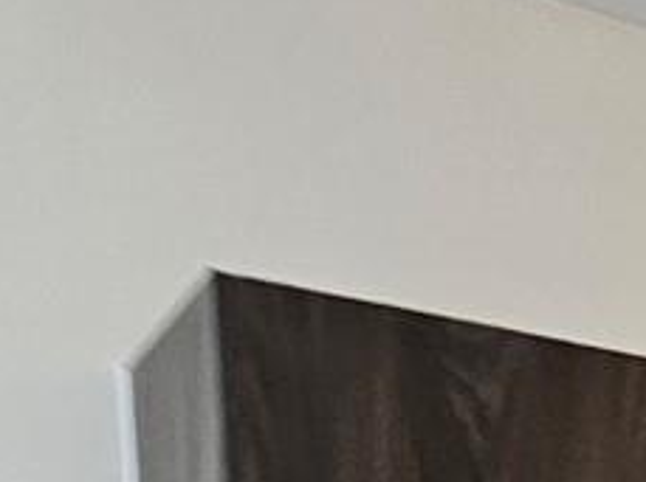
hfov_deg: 19.5
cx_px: 897
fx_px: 1696
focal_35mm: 91
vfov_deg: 12.4
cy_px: 1184
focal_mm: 1.74
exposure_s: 1/60
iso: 100
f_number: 2.2
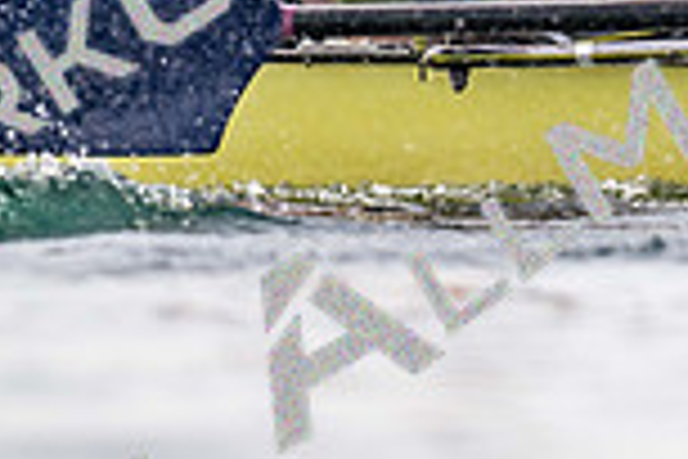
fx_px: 43360
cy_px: -245
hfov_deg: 0.9
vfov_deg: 0.6
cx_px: 1174
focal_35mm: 2269
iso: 200
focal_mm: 600
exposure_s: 1/2500
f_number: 4
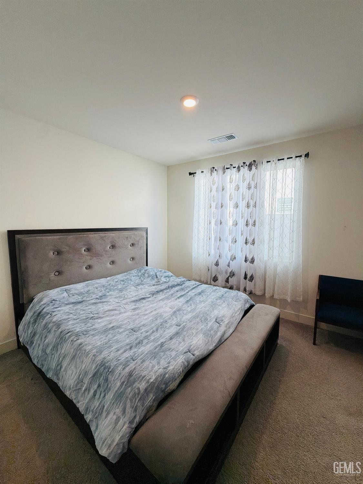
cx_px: 182
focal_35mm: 14
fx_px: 196
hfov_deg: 85.7
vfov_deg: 102.1
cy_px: 242
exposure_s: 1/120
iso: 125
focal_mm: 2.22
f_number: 2.2
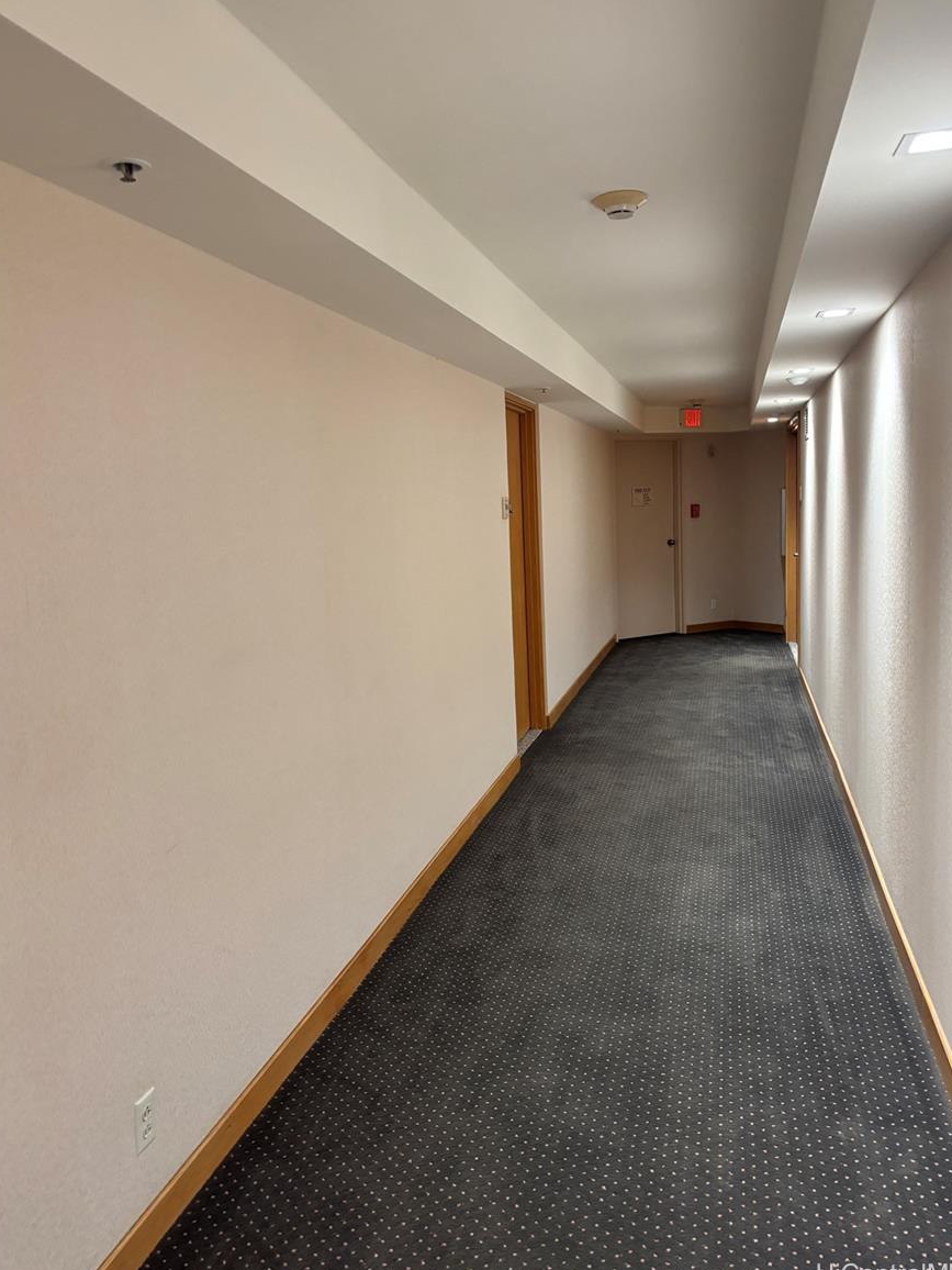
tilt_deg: -6.8
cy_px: 625
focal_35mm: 27
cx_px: 484
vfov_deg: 65.3
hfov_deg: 51.4
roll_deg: +2.1
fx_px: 990
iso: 250
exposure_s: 1/60
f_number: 1.6
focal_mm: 5.96
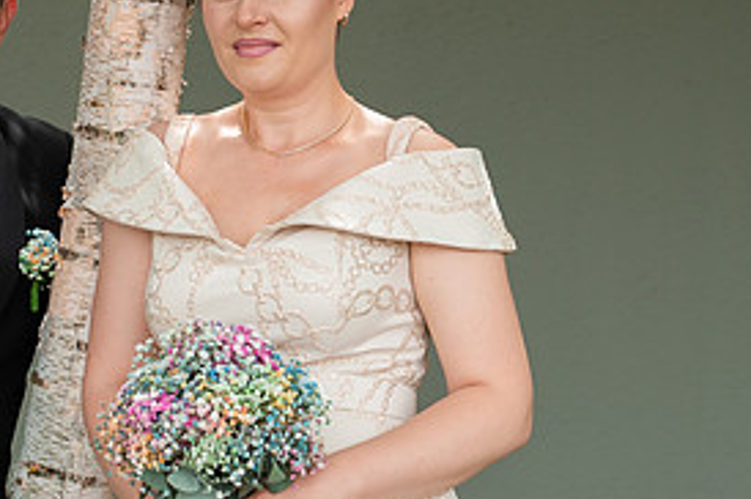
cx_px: 237
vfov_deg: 10.6
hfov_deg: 15.9
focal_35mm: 129
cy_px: 199
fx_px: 2688
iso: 200
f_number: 4
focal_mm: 54
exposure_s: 1/250
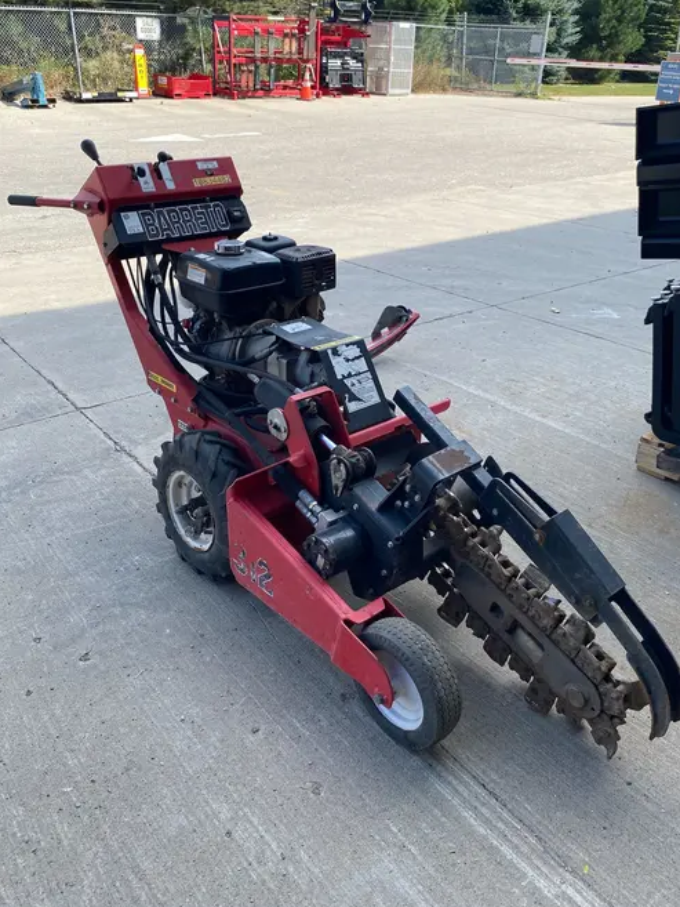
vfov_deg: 61.6
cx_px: 332
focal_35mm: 29
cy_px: 416
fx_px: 759
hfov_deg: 48.2
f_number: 1.8
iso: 32
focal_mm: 4.25
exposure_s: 1/1025
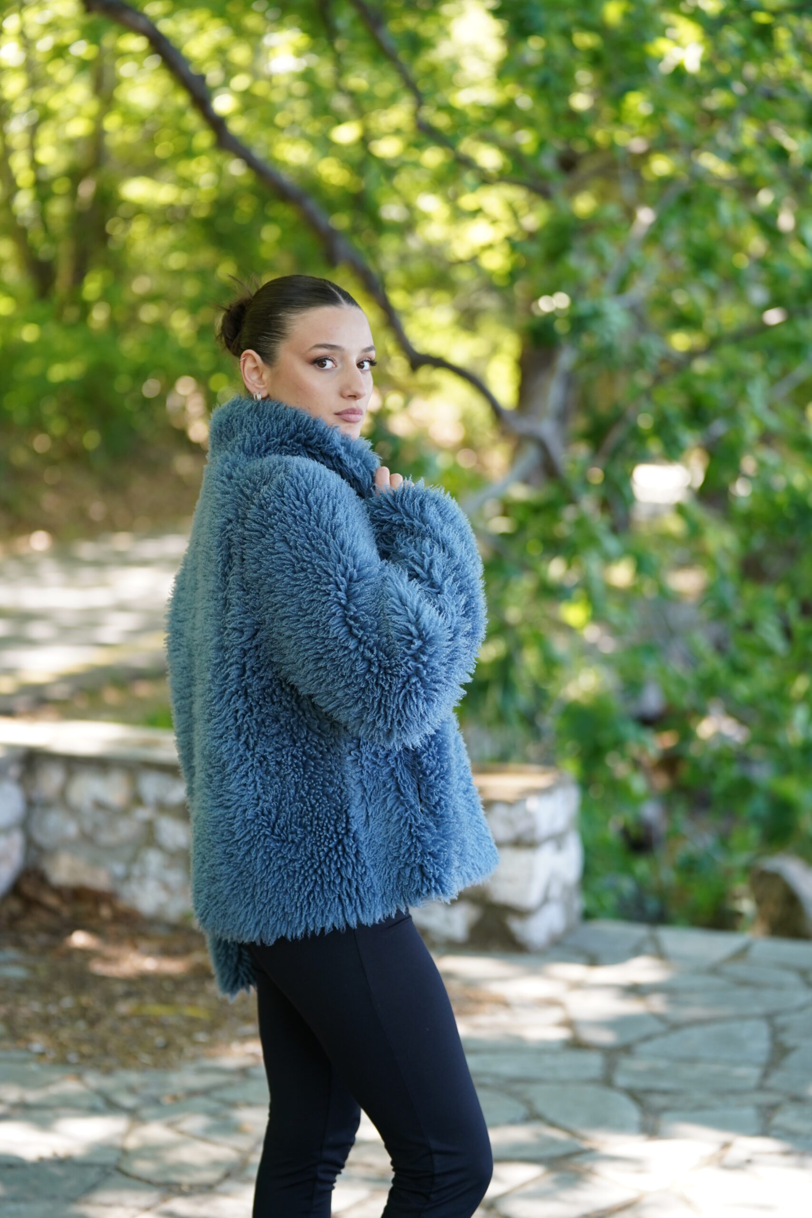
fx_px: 2503
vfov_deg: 27.3
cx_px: 406
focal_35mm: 74
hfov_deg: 18.4
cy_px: 609
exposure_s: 1/320
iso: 500
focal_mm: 74
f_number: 2.8
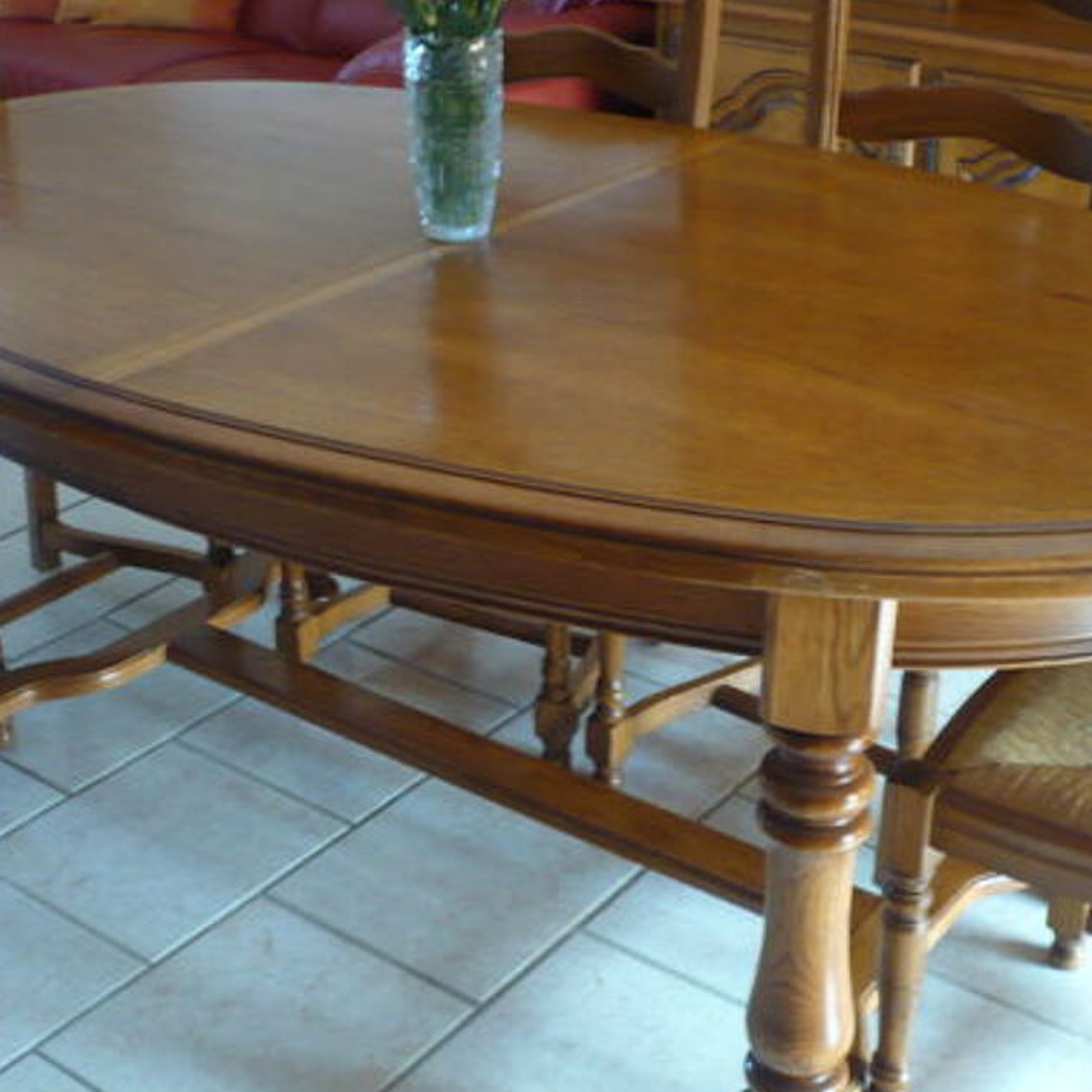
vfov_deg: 34.7
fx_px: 1749
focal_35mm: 49
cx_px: 547
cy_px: 535
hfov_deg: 34.7
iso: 200
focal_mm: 5.8
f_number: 2.8
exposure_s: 1/8
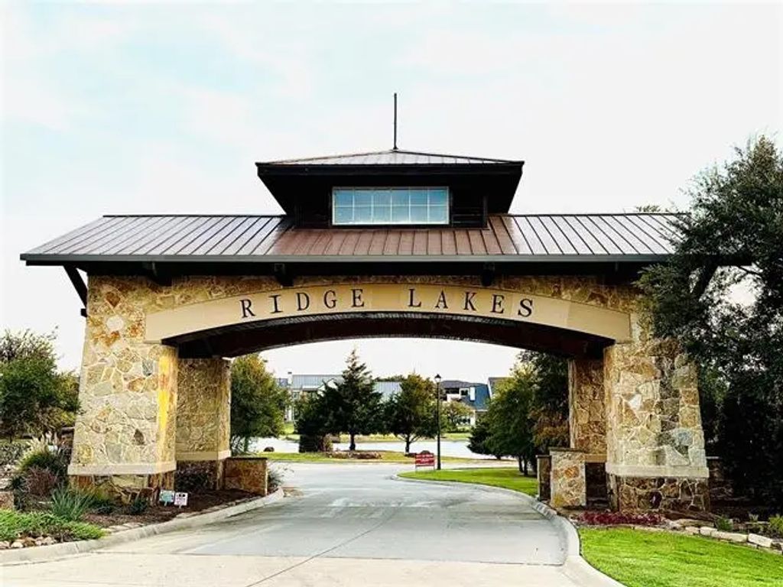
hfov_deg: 39.7
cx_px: 392
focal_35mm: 48
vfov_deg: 30.3
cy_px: 294
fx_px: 1086
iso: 64
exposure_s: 1/854
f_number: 1.78
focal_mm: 6.76
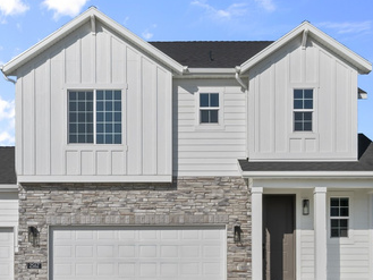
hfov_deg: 34.3
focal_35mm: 56
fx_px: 604
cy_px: 181
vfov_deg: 26.0
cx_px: 163
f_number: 8
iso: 320
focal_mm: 30
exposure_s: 1/2000
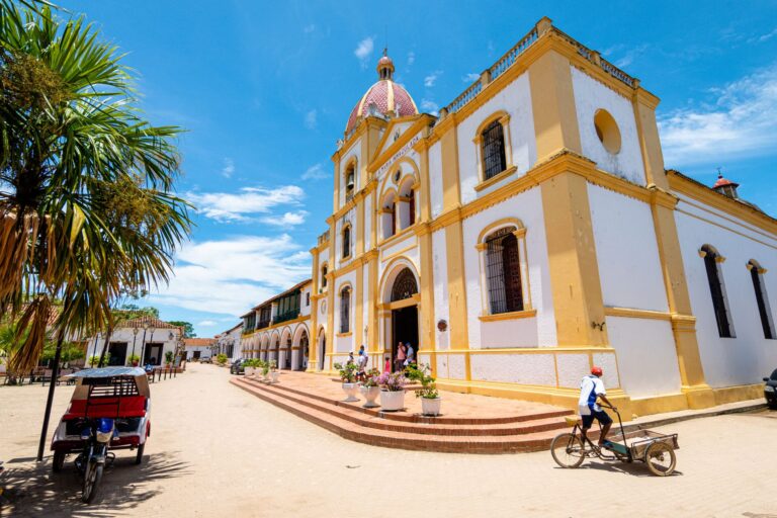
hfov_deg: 95.0
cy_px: 259
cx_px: 388
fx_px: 356
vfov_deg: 72.1
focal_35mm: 16
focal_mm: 11
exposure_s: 1/250
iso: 100
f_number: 8
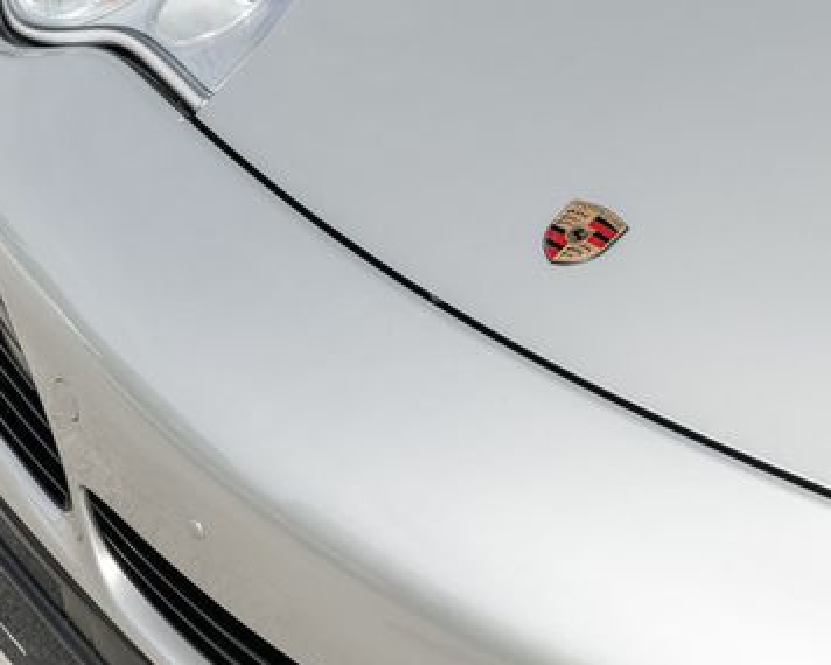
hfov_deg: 17.3
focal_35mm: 111
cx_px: 514
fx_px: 2731
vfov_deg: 13.9
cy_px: 198
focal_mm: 56
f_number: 8
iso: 200
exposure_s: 1/160
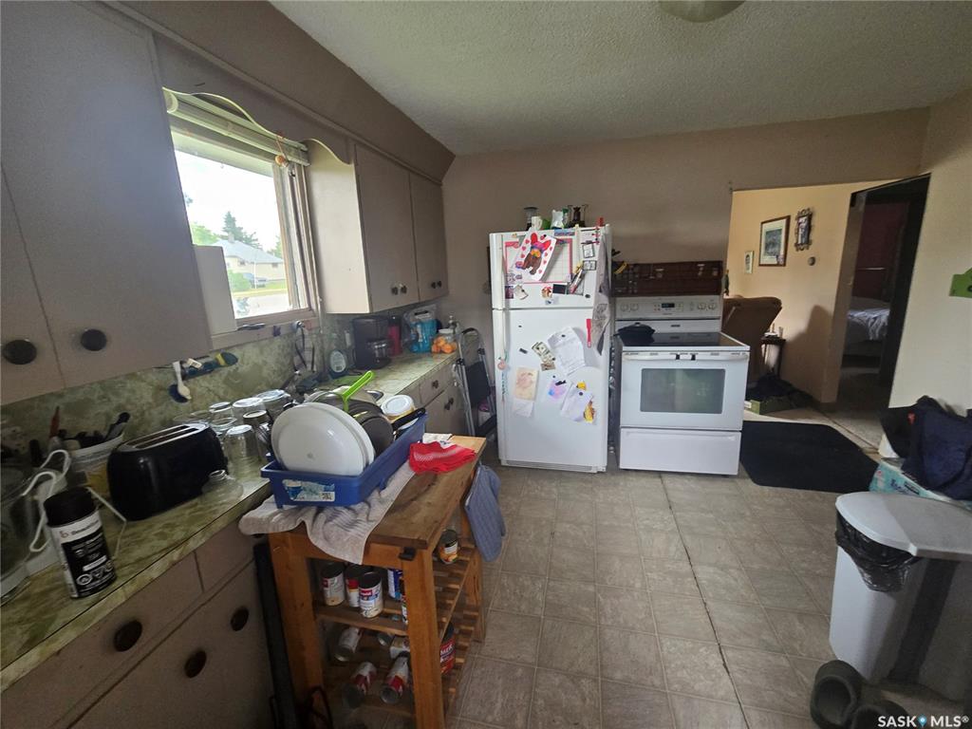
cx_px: 486
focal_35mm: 13
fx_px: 365
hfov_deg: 106.2
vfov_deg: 89.9
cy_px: 364
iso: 320
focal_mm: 2.2
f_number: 2.2
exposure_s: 1/60
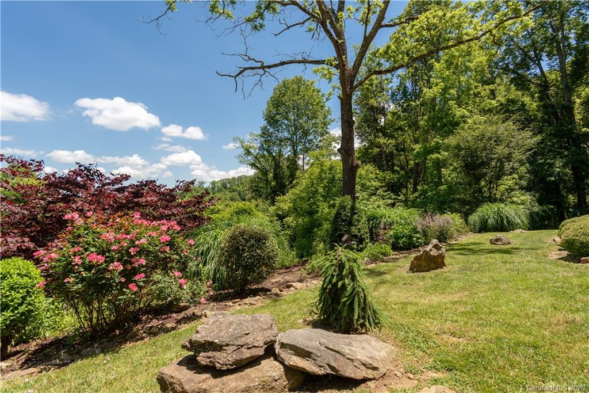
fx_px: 278
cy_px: 196
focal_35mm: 17
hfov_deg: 93.3
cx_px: 294
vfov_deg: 70.5
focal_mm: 17
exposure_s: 1/500
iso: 160
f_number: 7.1
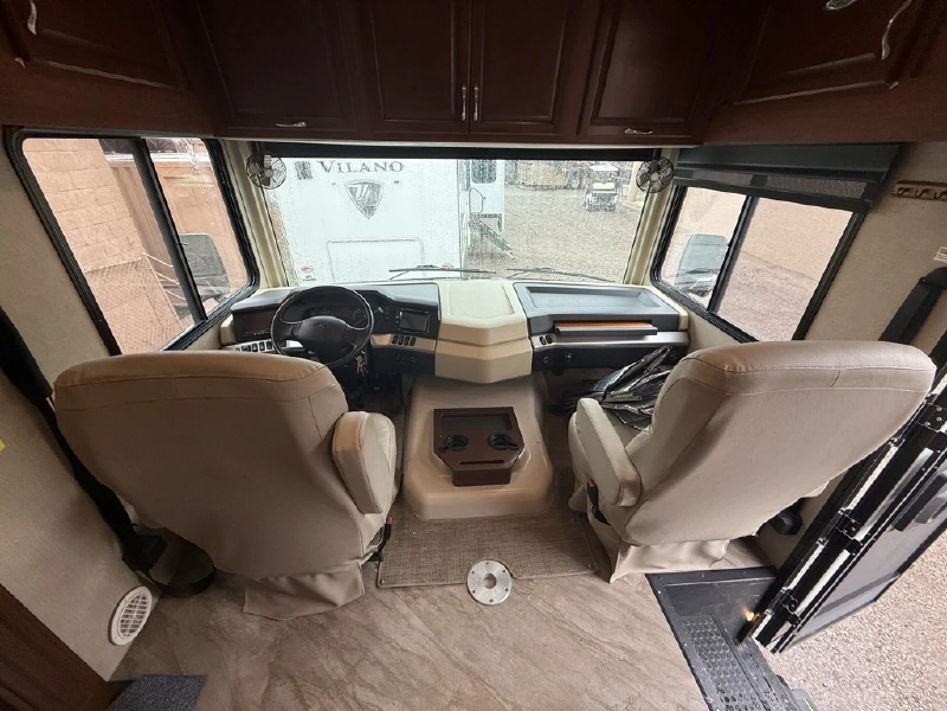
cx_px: 474
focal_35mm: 14
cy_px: 356
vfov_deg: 85.7
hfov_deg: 102.1
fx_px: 383
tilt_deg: -28.7
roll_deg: +1.1
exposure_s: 1/120
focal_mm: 2.22
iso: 160
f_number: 2.2
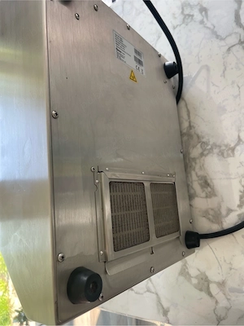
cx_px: 122
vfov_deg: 69.4
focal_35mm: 25
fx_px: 235
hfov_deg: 54.9
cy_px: 163
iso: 50
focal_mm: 5.1
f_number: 1.6
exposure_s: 1/121
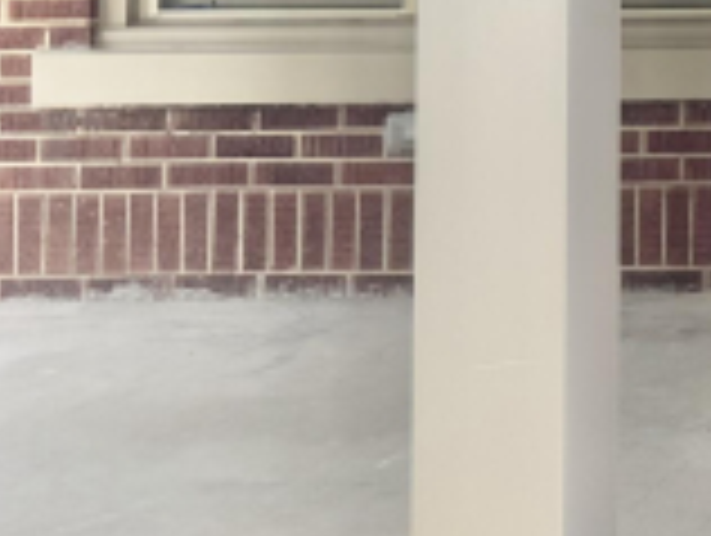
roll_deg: +0.1
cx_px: 1487
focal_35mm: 101
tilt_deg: +2.3
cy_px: -320
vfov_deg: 13.6
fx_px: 2078
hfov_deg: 15.1
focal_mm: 6.76
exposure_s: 1/707
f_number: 1.78
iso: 80
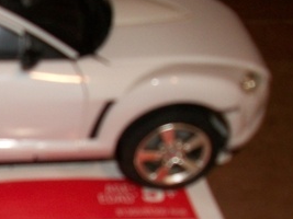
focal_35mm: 96
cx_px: -78
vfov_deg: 15.2
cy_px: 198
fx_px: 812
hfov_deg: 19.1
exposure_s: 1/30
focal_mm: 5.7
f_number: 2.9
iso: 80
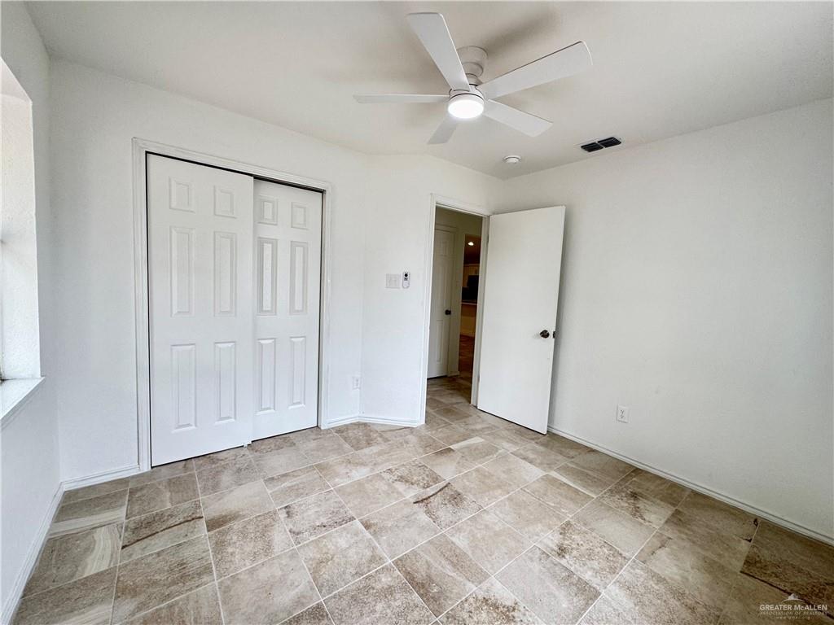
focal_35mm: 14
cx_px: 417
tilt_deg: -4.4
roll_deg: -2.4
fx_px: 337
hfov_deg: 102.1
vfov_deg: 85.7
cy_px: 312
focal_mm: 2.22
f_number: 2.2
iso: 125
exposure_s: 1/99
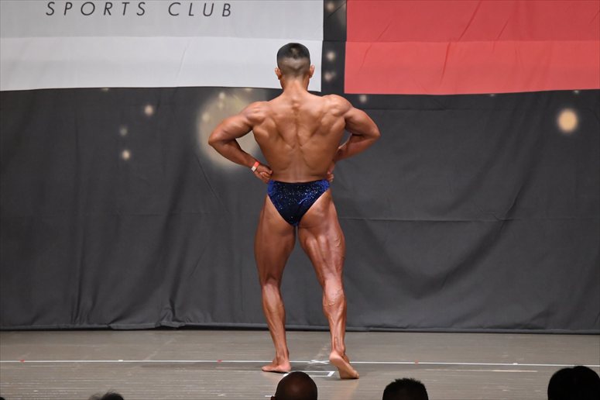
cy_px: 200
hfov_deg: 9.5
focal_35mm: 217
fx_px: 3615
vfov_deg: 6.3
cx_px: 300
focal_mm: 145
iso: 6400
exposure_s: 1/400
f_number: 5.6
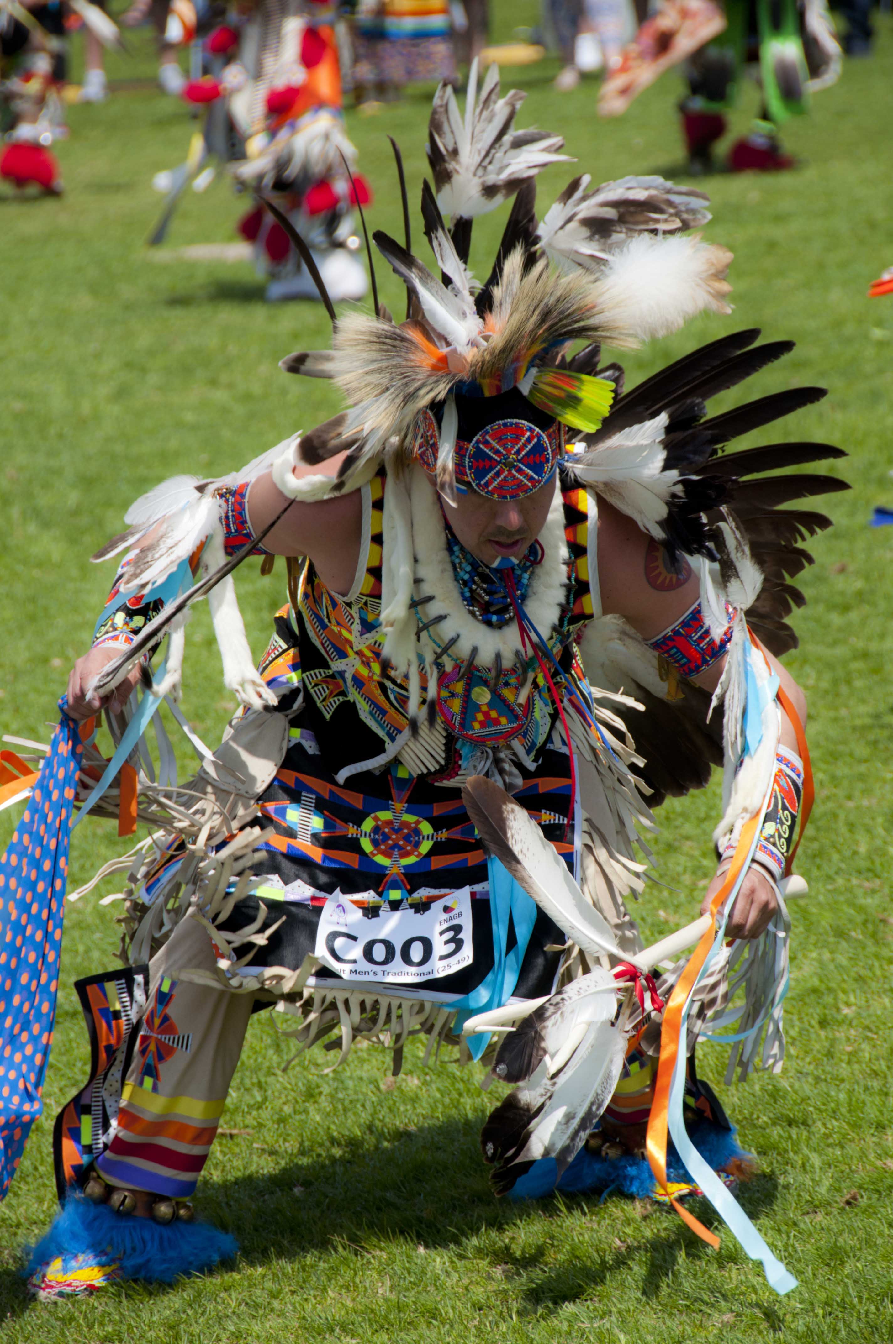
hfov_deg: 5.4
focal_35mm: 255
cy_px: 672
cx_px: 446
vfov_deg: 8.1
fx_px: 9512
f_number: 8
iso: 200
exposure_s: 1/640
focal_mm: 170
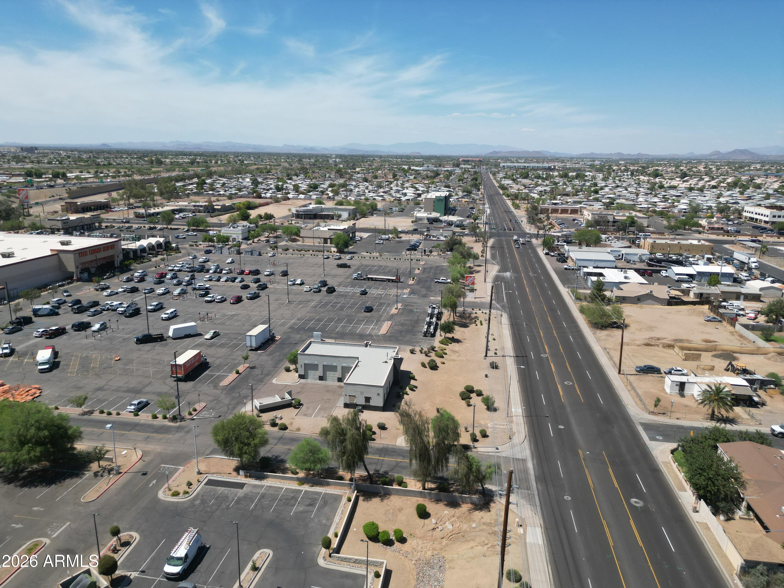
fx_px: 544
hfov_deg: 71.6
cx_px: 392
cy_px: 294
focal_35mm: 24
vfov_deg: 56.8
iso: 120
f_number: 1.7
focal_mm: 6.72
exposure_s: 1/3200
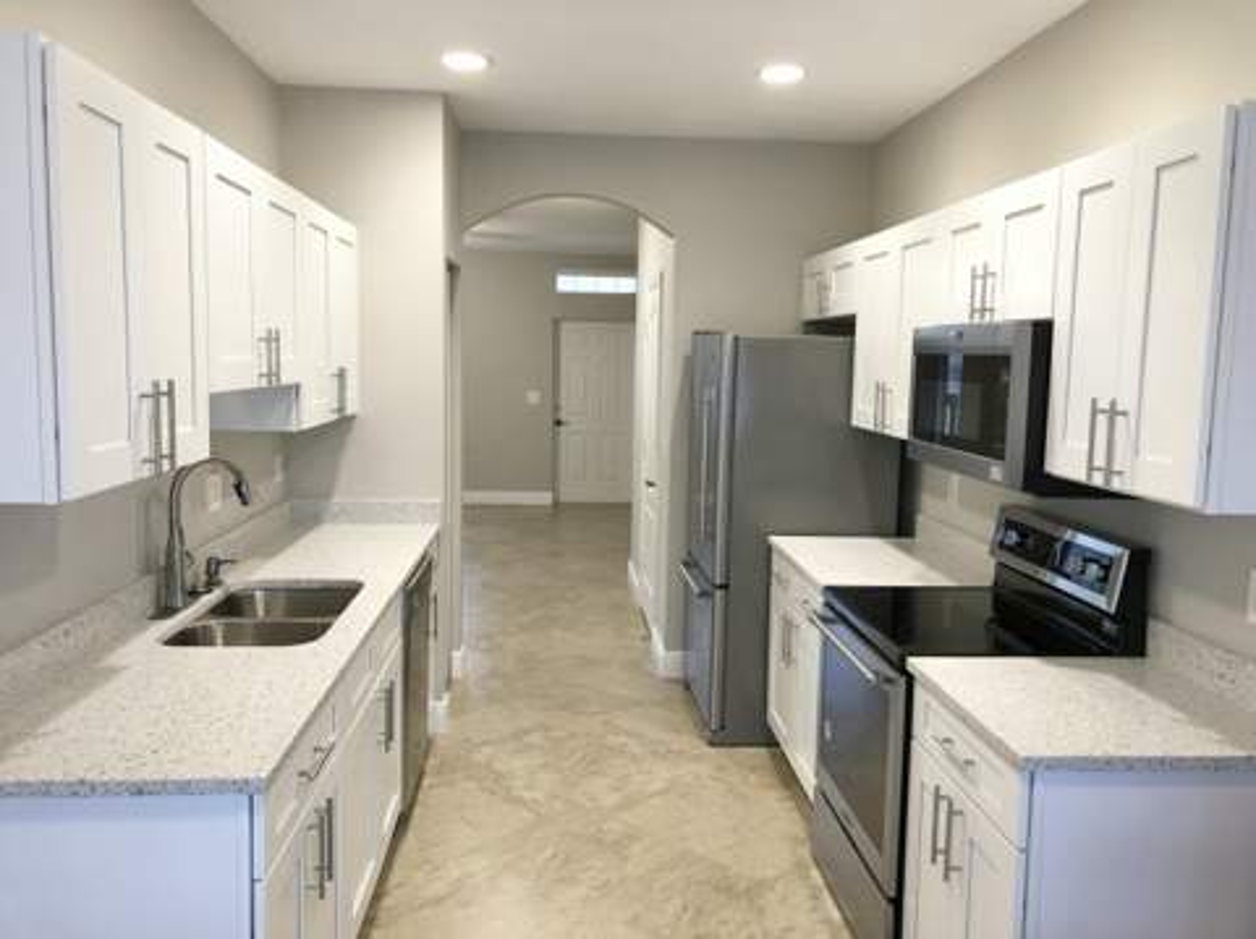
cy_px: 470
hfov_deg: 63.5
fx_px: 1015
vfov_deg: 49.7
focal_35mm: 28
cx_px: 628
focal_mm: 4
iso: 40
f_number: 1.8
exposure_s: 1/20
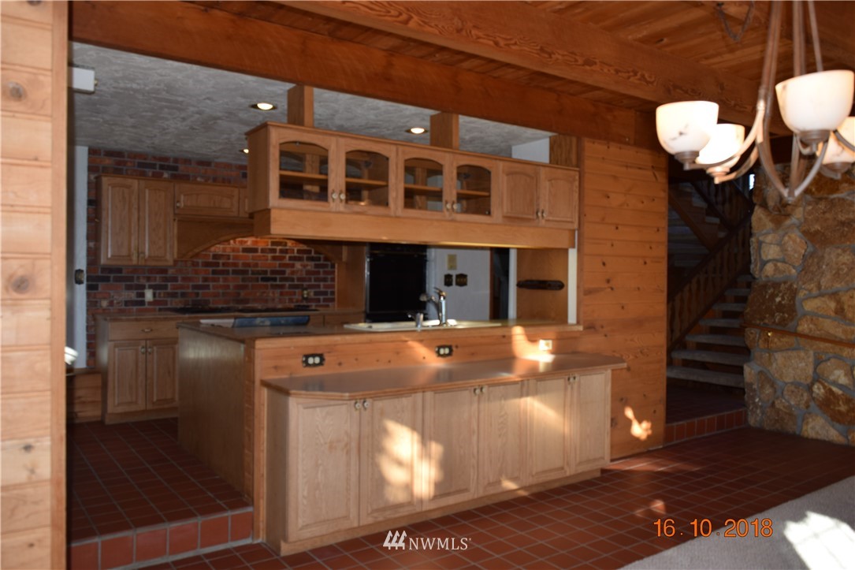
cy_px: 285
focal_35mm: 27
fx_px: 641
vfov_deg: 47.9
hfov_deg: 67.4
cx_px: 428
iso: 160
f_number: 5.6
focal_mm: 18
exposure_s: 1/125
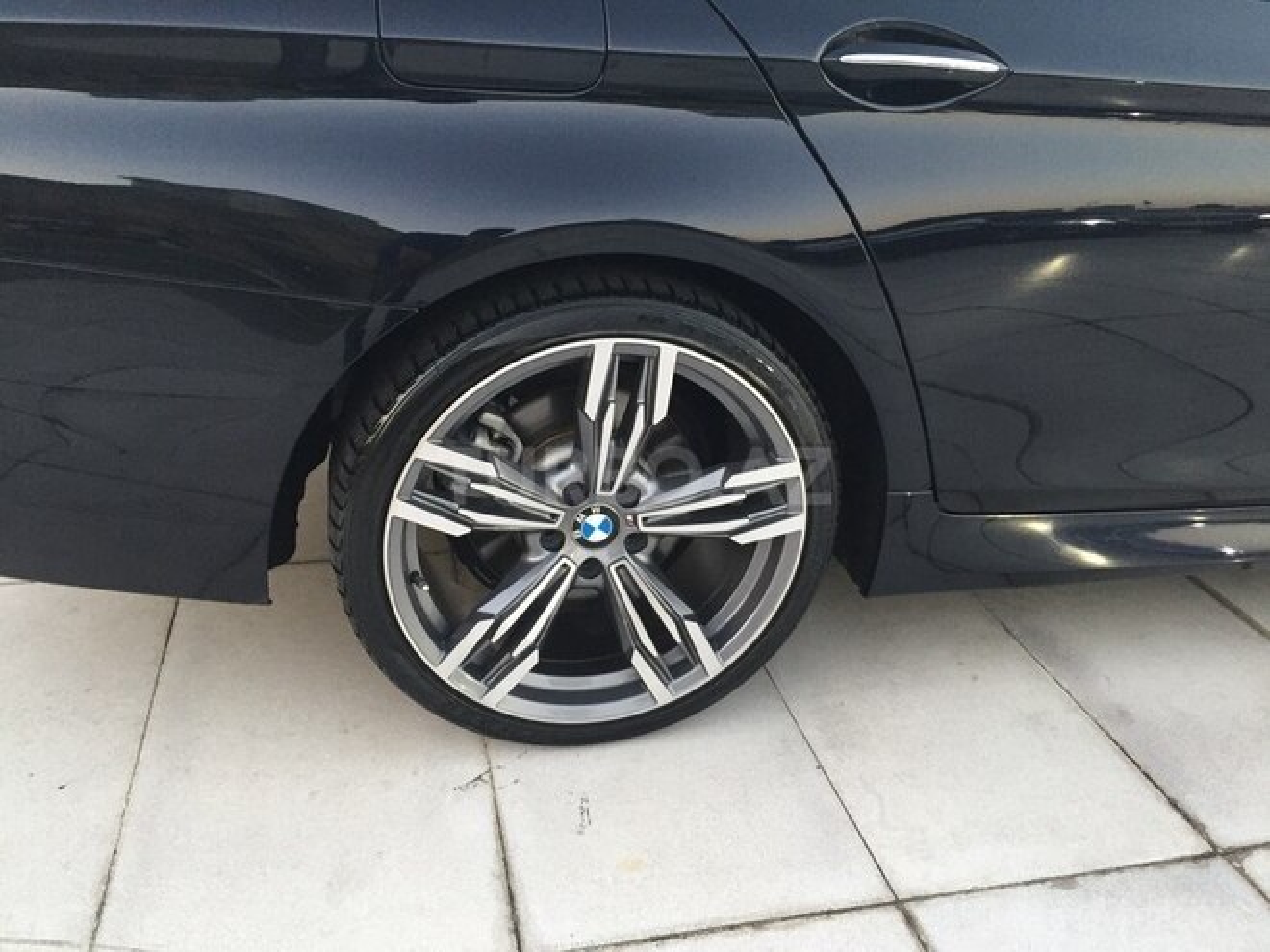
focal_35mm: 29
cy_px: 476
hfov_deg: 61.7
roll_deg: -4.1
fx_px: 1064
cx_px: 635
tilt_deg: -26.0
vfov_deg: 48.2
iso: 64
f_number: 2.2
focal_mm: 4.15
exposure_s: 1/33
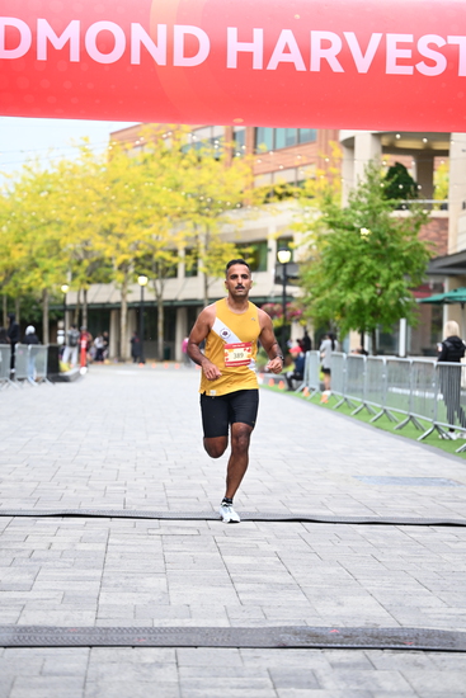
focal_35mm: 79
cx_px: 233
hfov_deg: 17.3
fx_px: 1533
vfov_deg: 25.7
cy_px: 349
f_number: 2.8
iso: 1250
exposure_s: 1/1250
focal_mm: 79
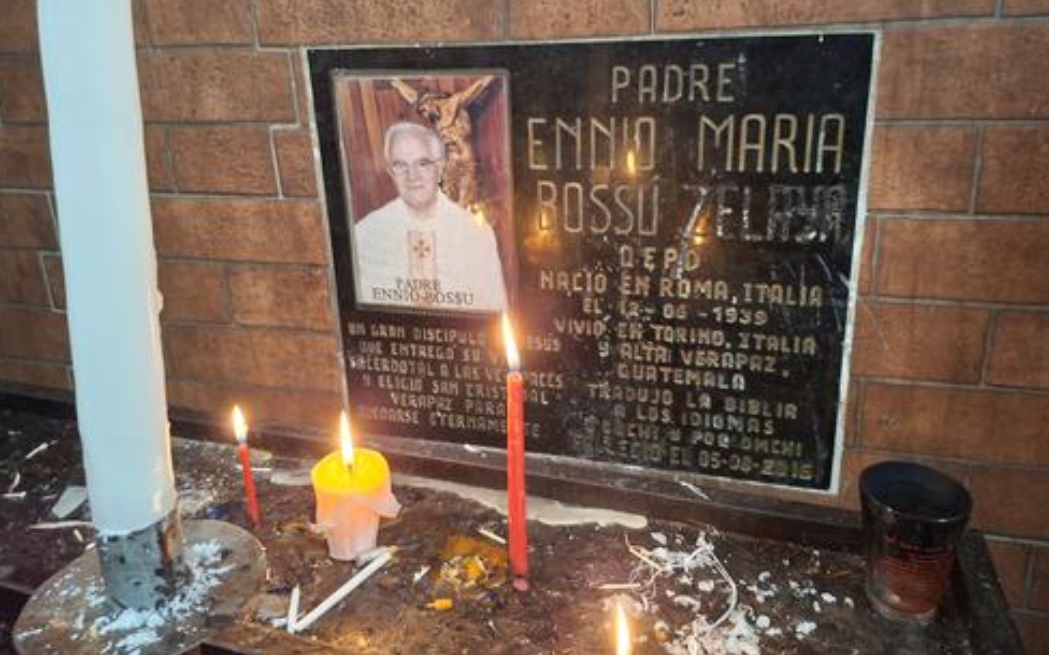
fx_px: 715
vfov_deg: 48.9
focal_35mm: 25
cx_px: 529
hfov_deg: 72.5
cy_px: 254
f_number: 1.8
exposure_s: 1/24
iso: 400
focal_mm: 5.54
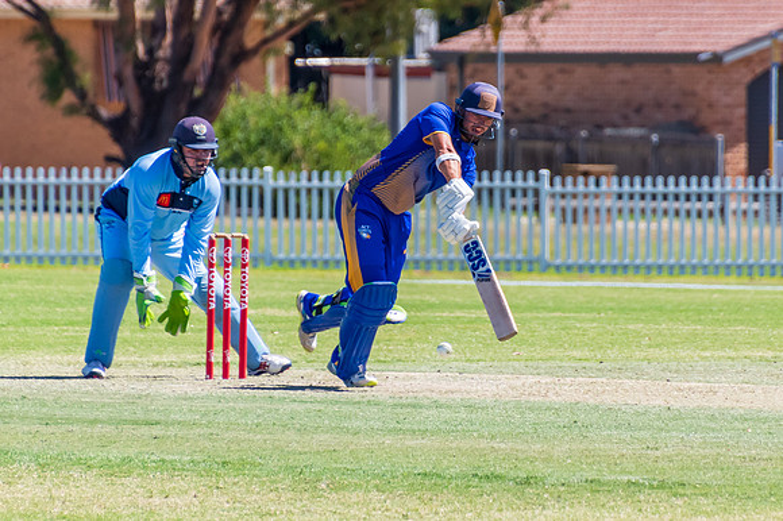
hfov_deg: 2.3
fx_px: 19595
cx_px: 428
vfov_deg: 1.5
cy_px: 145
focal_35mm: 901
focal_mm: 400
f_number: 6.3
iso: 400
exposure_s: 1/1600
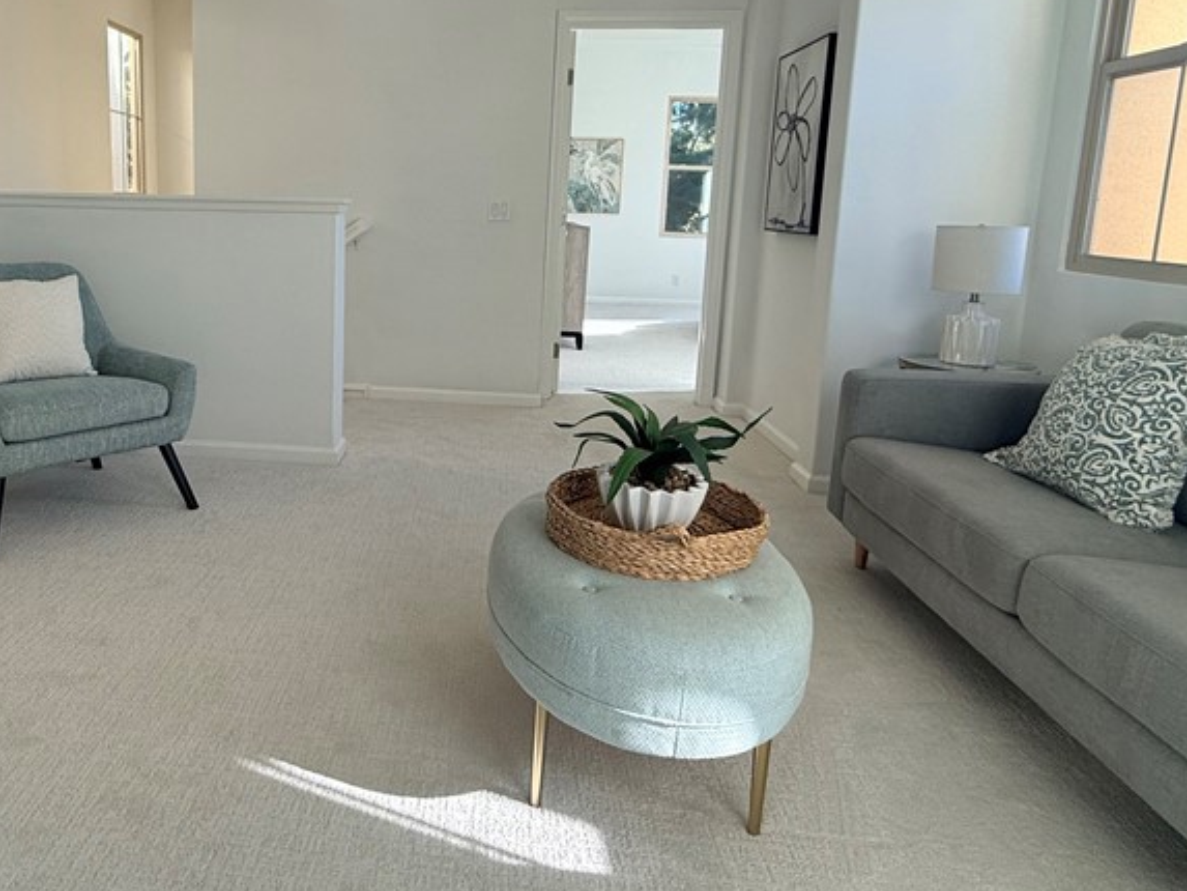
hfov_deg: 67.7
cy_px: 336
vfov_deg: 54.3
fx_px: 857
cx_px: 410
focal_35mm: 25
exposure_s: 1/167
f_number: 2.2
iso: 64
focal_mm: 2.22
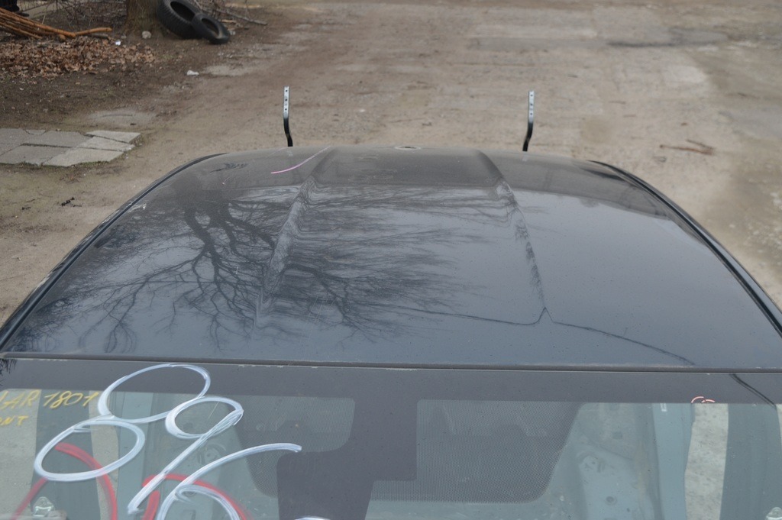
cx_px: 391
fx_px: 944
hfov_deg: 45.0
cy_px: 260
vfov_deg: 30.8
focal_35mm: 44
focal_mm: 29
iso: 100
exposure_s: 1/125
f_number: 5.6
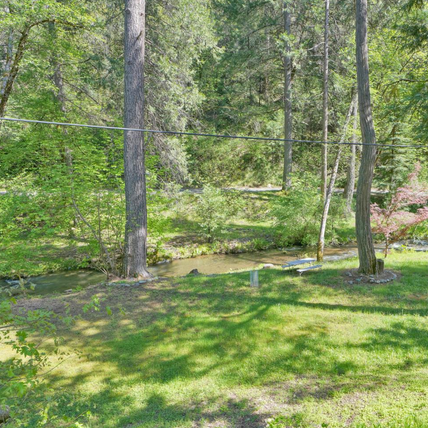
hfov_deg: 61.3
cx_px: 287
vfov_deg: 62.9
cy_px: 217
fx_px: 350
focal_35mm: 25
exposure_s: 1/30
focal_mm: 19
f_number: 7.1
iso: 100
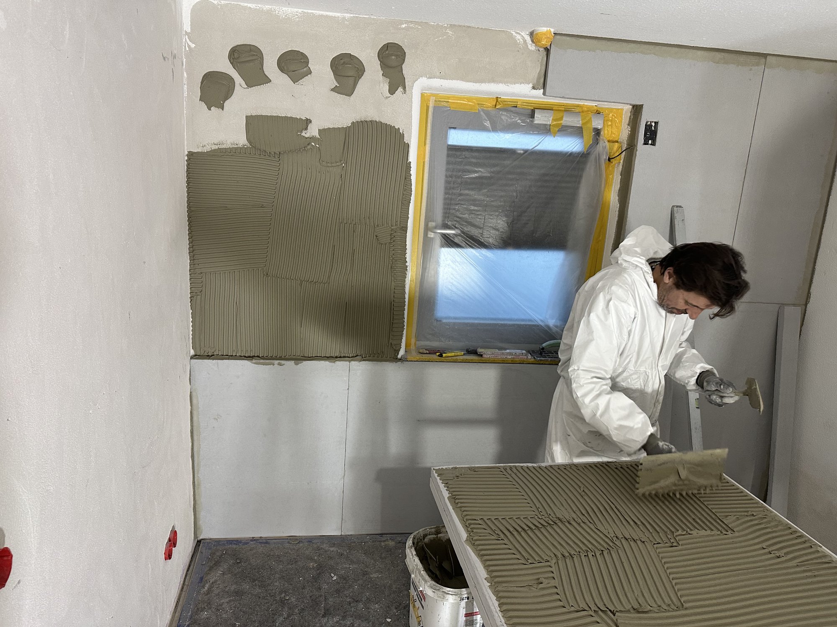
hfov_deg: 71.6
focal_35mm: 24
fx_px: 580
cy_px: 314
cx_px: 418
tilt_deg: -12.5
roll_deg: -4.0
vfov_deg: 56.8
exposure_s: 1/100
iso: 200
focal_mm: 6.86
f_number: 1.78
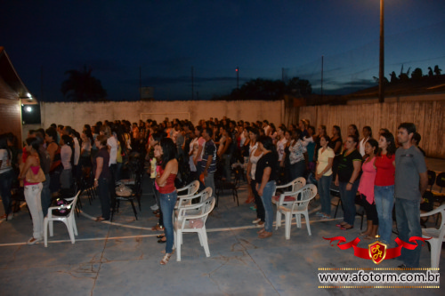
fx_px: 371
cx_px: 222
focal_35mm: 30
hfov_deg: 61.9
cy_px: 148
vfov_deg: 43.6
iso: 3200
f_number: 3.5
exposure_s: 1/60
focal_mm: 20
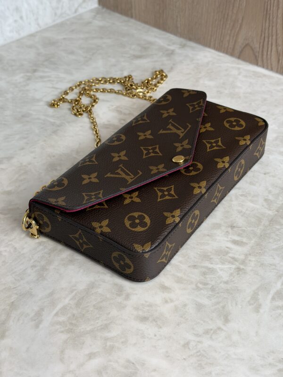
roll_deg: +2.7
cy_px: 188
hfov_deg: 30.3
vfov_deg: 39.7
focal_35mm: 48
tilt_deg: -40.8
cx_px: 142
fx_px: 523
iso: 50
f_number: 1.78
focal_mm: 6.76
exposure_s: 1/60
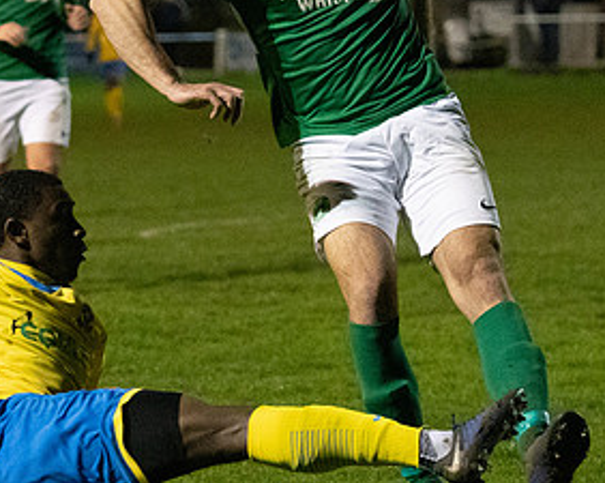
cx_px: 43
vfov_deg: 5.9
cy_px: 154
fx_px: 4686
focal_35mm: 262
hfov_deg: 7.4
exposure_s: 1/640
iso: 5000
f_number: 2.8
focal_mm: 70
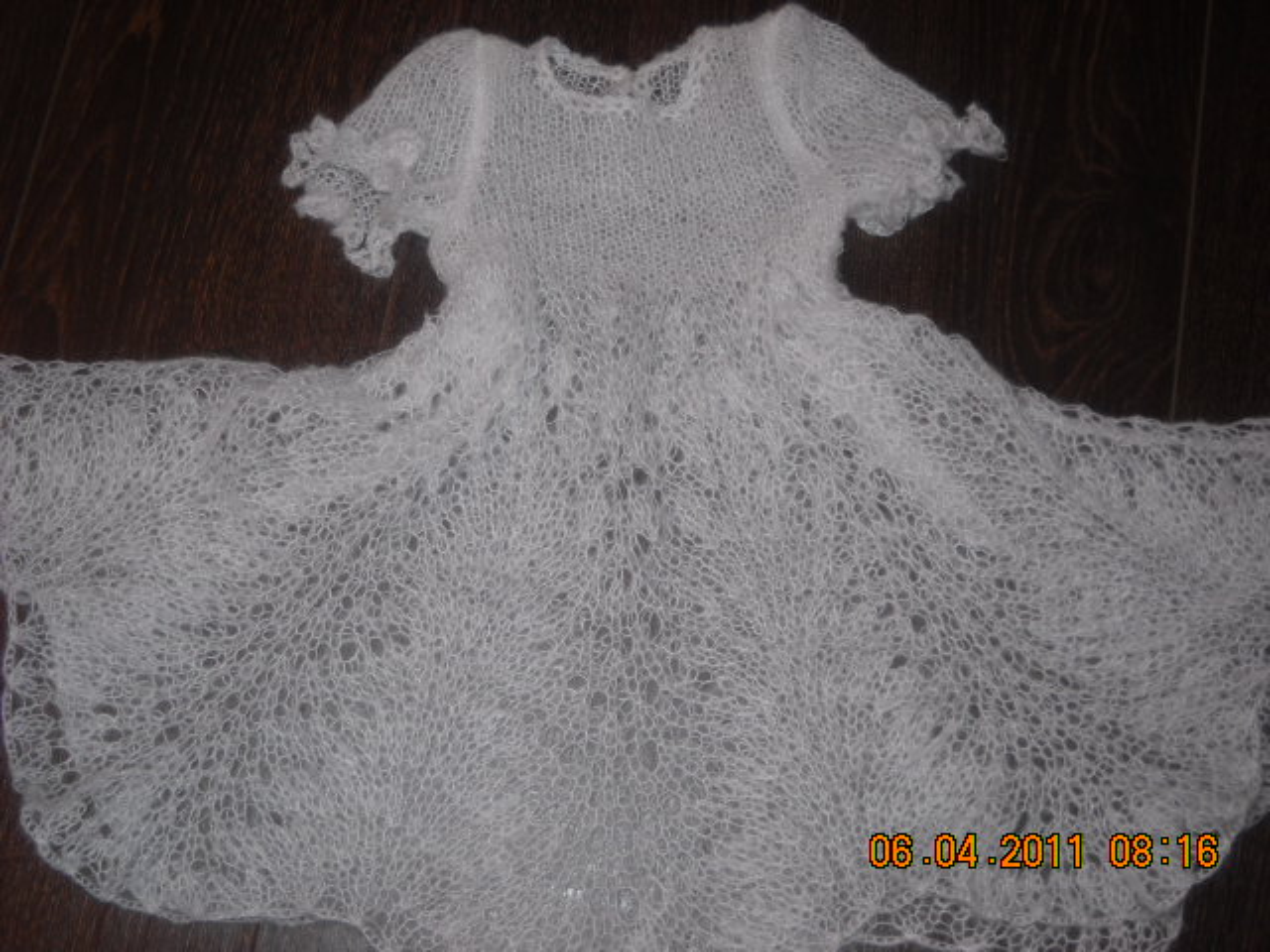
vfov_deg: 30.3
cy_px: 476
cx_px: 635
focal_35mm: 48
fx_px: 1761
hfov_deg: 39.7
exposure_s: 1/30
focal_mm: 7.88
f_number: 3.3
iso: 64
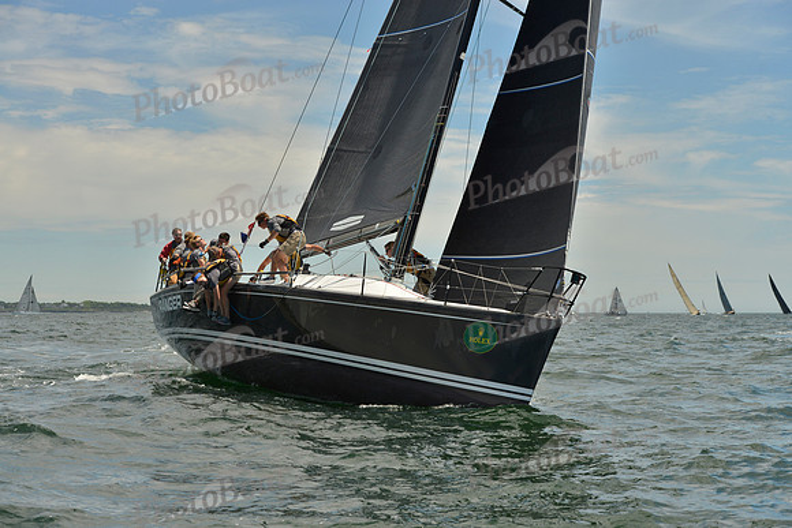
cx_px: 396
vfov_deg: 19.5
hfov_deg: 28.8
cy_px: 264
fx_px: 1540
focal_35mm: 70
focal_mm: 70
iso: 280
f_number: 8
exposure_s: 1/1600
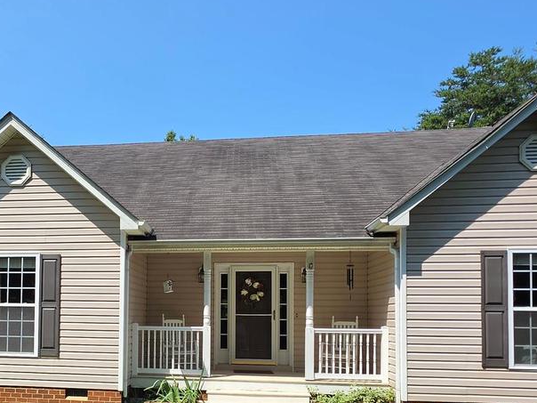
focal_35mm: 31
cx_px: 164
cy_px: 298
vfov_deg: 44.1
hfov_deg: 56.6
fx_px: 481
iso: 32
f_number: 1.9
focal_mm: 2.2
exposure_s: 1/1369
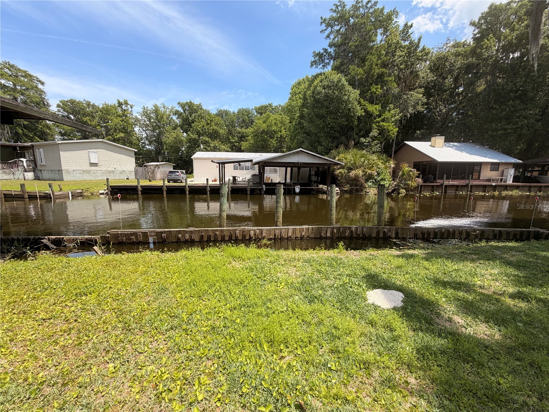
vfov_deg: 85.7
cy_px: 206
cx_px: 274
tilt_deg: -7.7
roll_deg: -0.2
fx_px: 222
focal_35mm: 14
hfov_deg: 102.1
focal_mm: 2.22
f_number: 2.2
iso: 32
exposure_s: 1/770
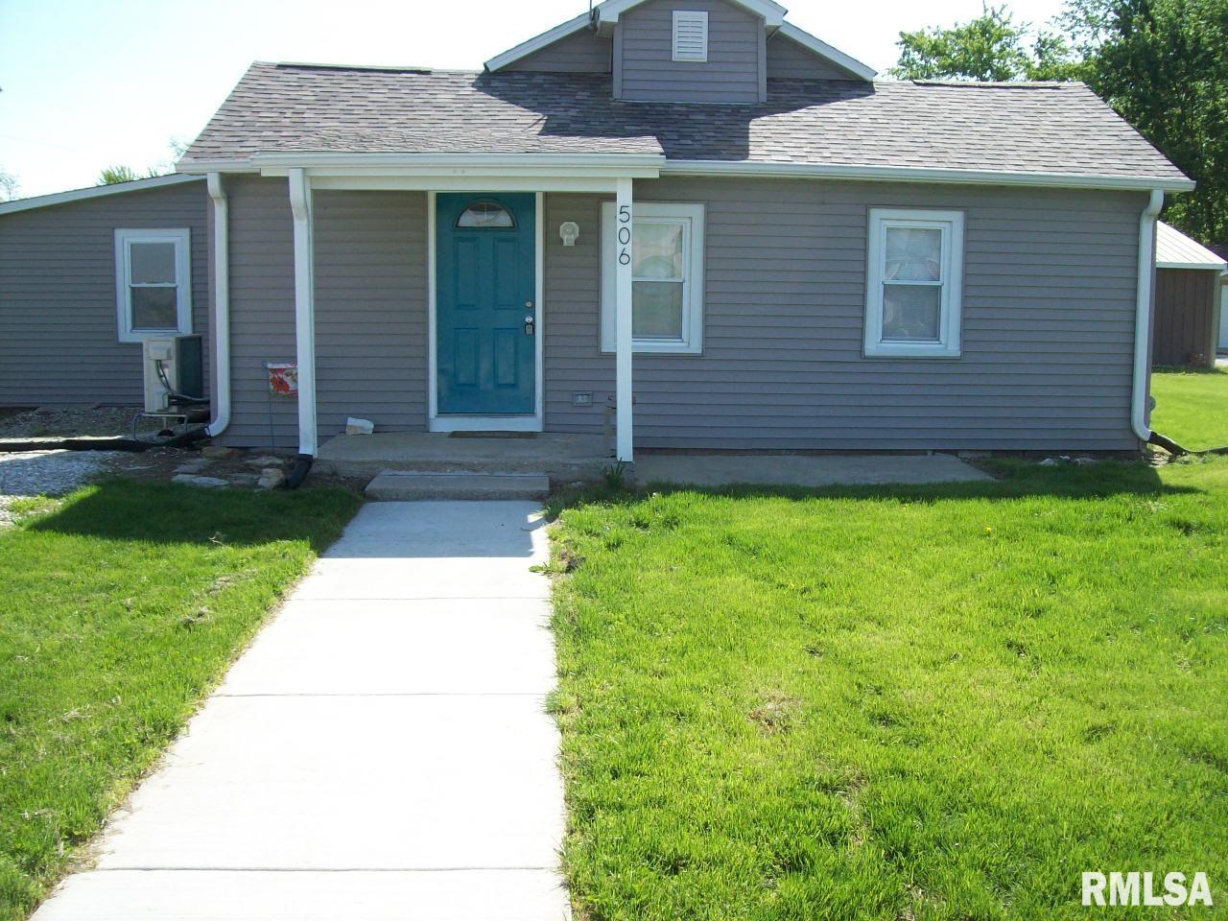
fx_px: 1277
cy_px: 460
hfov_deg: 51.4
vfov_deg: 39.7
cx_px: 614
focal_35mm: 36
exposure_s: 1/281
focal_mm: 6
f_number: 4.8
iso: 80
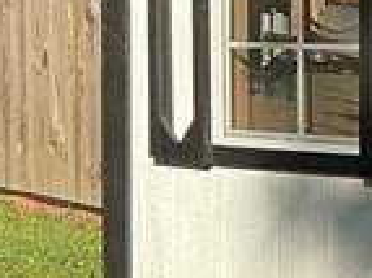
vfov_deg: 7.1
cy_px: -70
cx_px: 1067
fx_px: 2233
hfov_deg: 8.3
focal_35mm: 208
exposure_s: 1/650
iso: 25
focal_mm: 3
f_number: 1.8
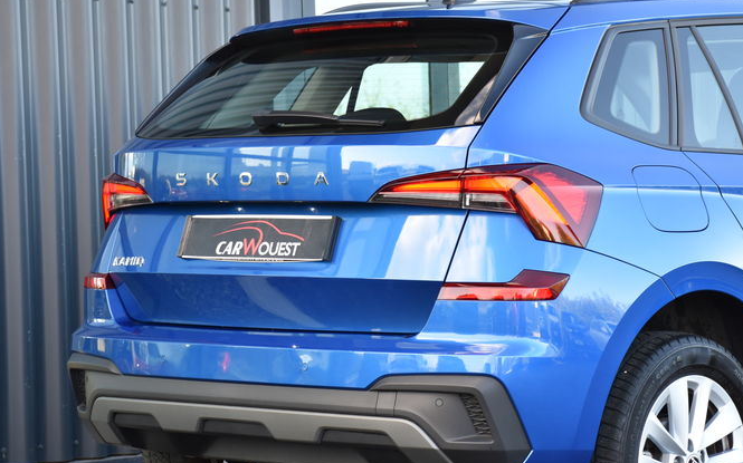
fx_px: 2328
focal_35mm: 115
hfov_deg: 18.1
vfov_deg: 11.4
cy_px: 261
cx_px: 425
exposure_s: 1/125
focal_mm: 50
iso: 400
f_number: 5.6
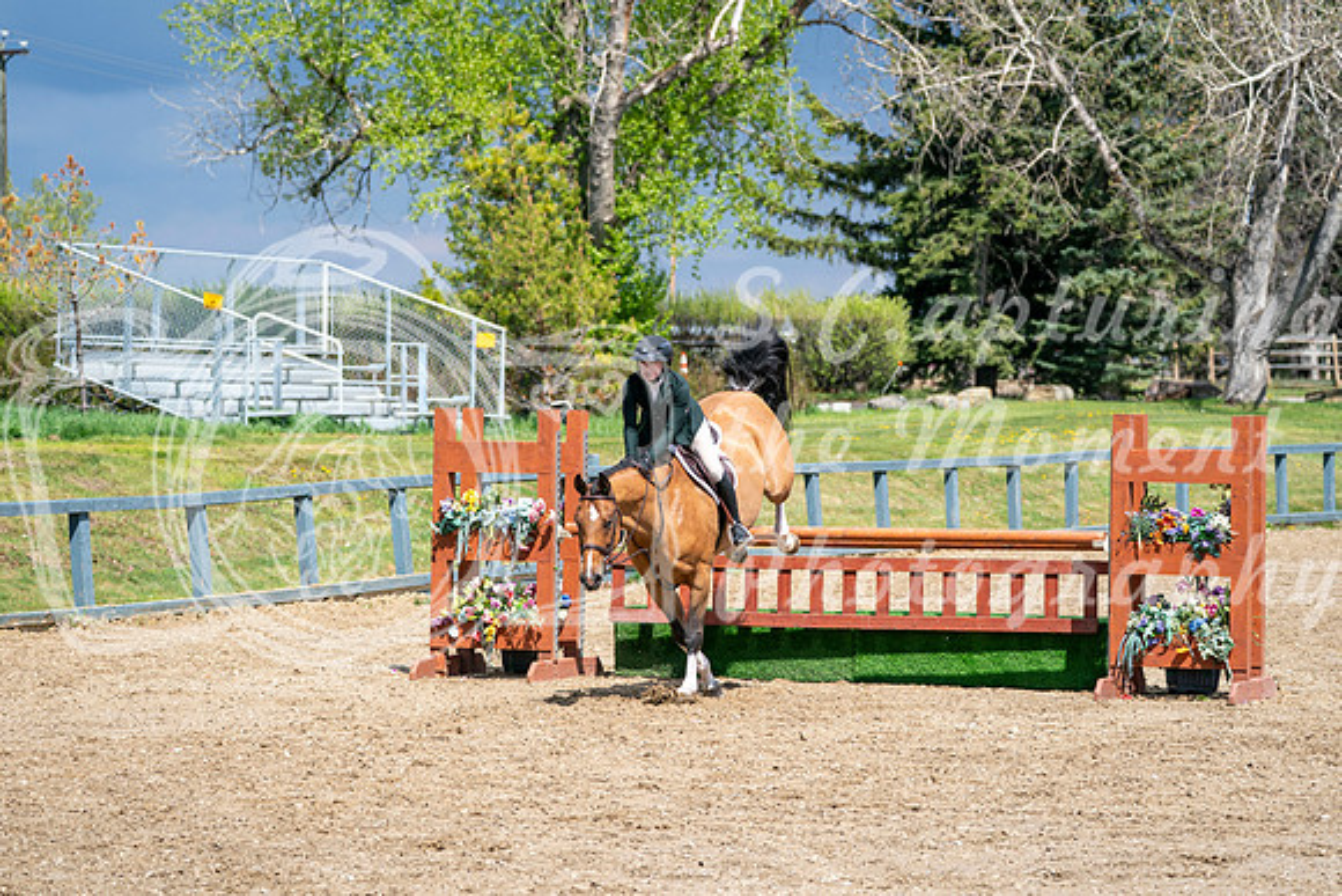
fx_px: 5891
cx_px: 671
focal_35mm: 158
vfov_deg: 8.7
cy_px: 448
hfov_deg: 13.0
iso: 250
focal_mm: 158
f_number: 5.6
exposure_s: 1/1250
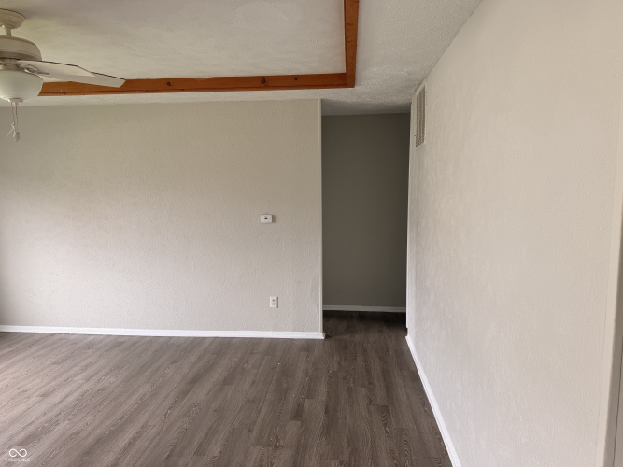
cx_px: 312
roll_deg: +1.5
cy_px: 234
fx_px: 432
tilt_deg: -6.3
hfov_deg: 71.6
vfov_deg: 56.8
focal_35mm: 24
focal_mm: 6.76
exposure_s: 1/121
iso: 80
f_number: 1.78
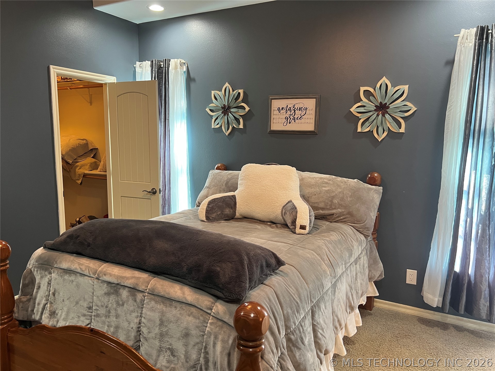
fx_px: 372
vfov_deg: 53.1
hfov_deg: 67.3
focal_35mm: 26
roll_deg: -0.2
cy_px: 186
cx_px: 248
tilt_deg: -7.3
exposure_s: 1/60
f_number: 1.5
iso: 200
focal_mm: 5.7
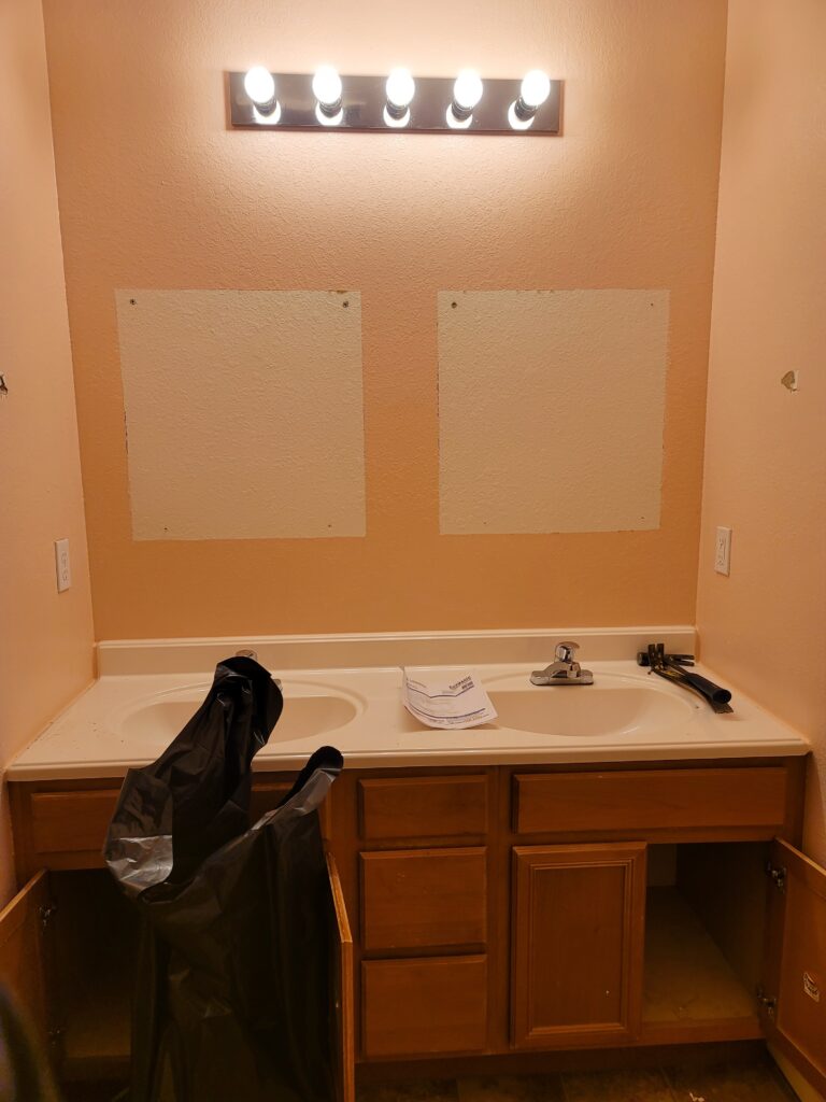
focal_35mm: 25
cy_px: 551
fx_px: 795
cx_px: 413
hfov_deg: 54.9
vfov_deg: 69.4
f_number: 1.8
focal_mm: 7
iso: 64
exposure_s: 1/119
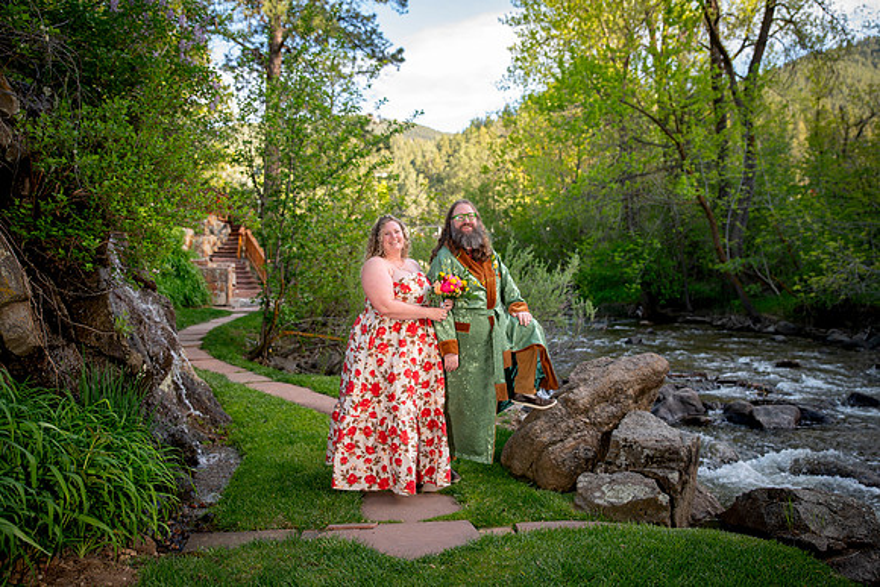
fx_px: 809
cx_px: 440
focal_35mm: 33
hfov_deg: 57.1
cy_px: 286
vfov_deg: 39.9
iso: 160
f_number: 2.8
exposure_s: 1/200
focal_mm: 31
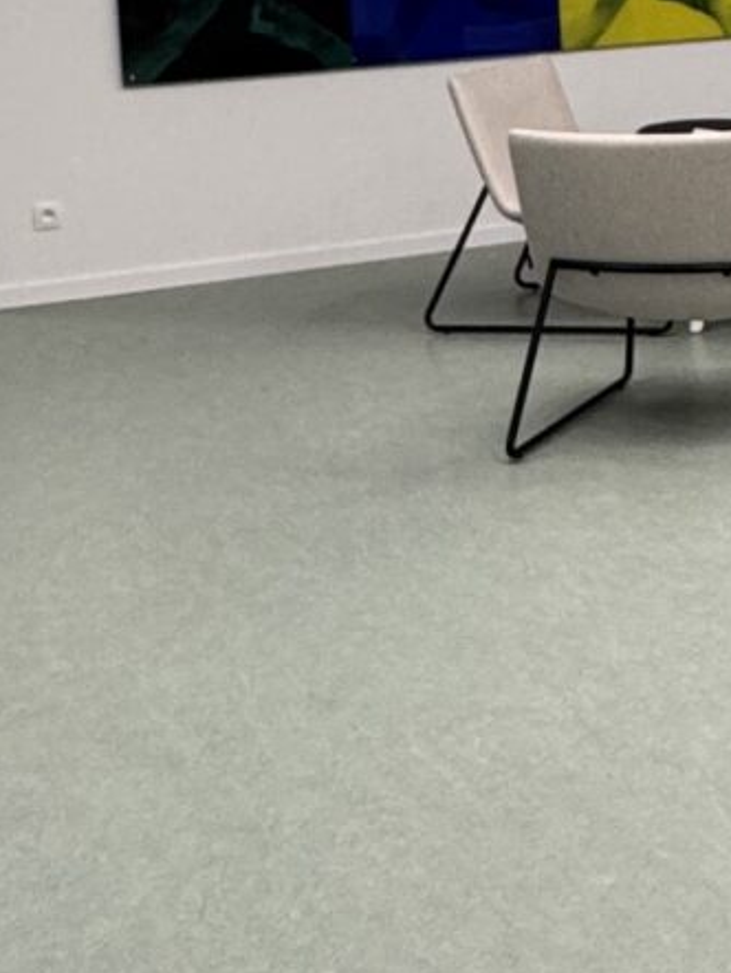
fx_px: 2278
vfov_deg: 23.3
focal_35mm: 81
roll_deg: +1.0
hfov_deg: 17.0
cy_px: 33
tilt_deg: -4.7
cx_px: 1002
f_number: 2.2
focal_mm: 2.22
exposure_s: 1/100
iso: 160
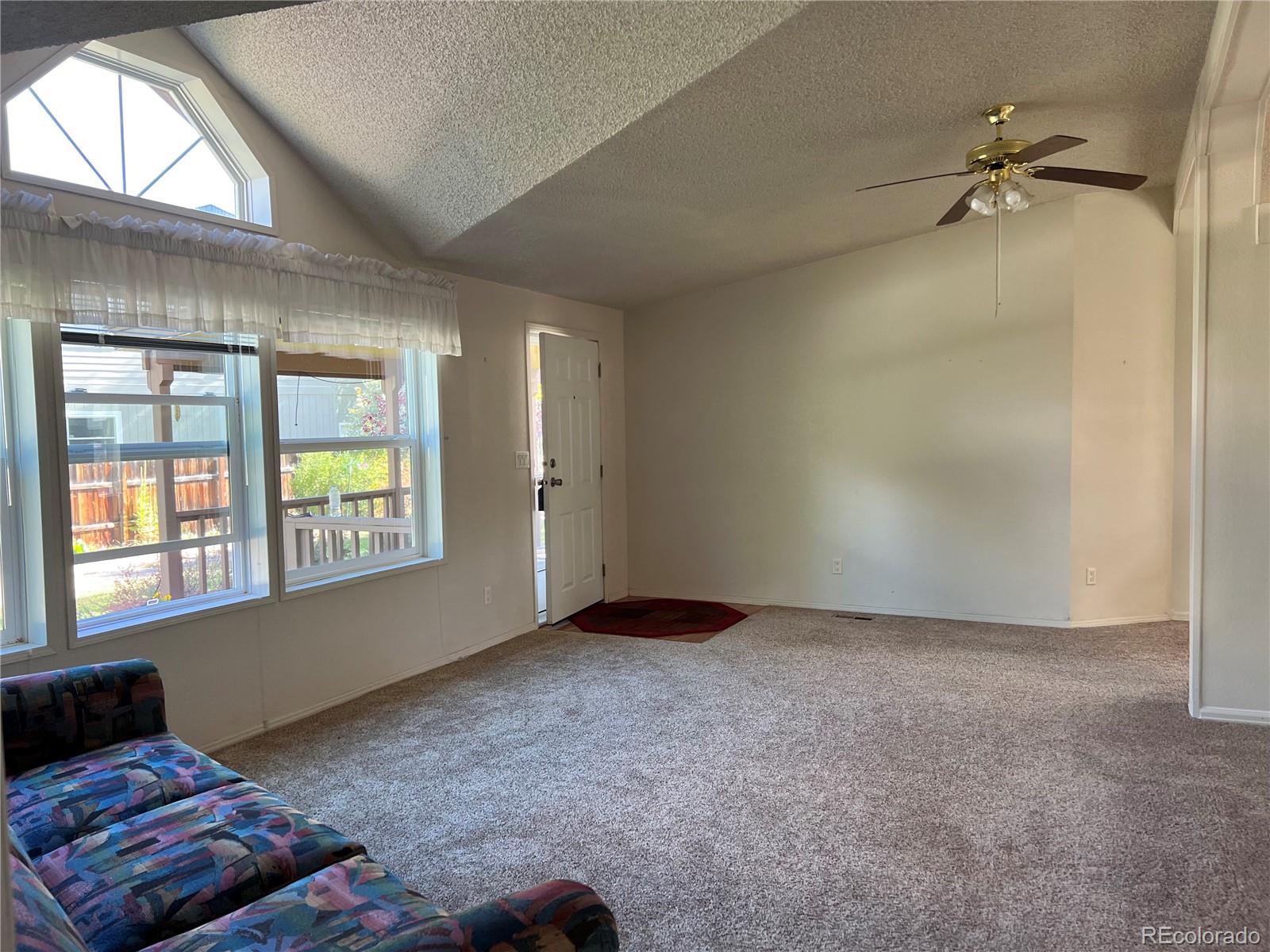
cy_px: 476
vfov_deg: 53.1
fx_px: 954
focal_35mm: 26
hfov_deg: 67.3
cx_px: 635
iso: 125
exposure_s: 1/121
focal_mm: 5.7
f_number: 1.5
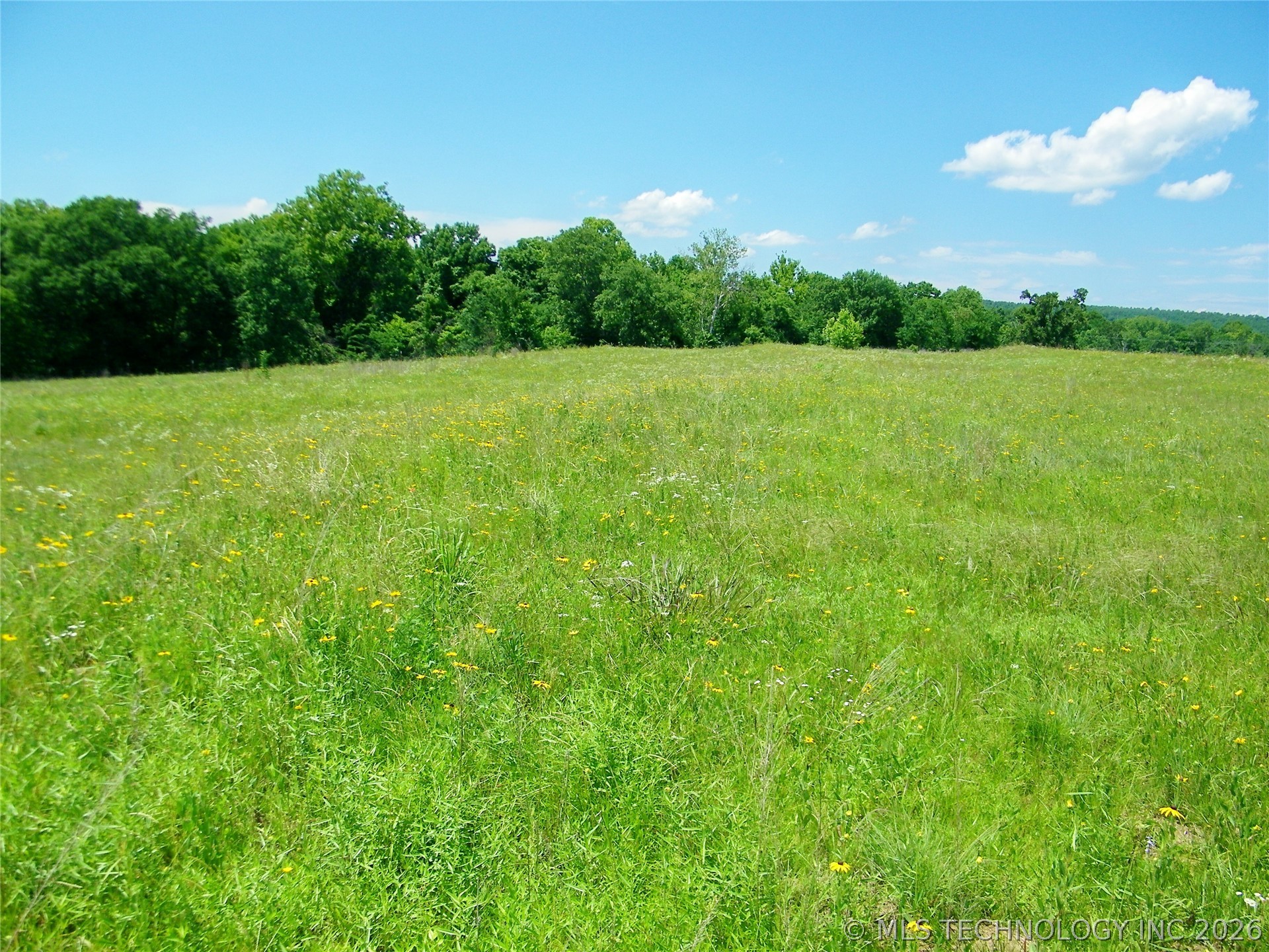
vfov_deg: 49.7
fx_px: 1026
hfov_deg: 63.4
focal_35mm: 28
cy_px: 476
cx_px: 634
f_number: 7
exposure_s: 1/250
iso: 80
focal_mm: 5
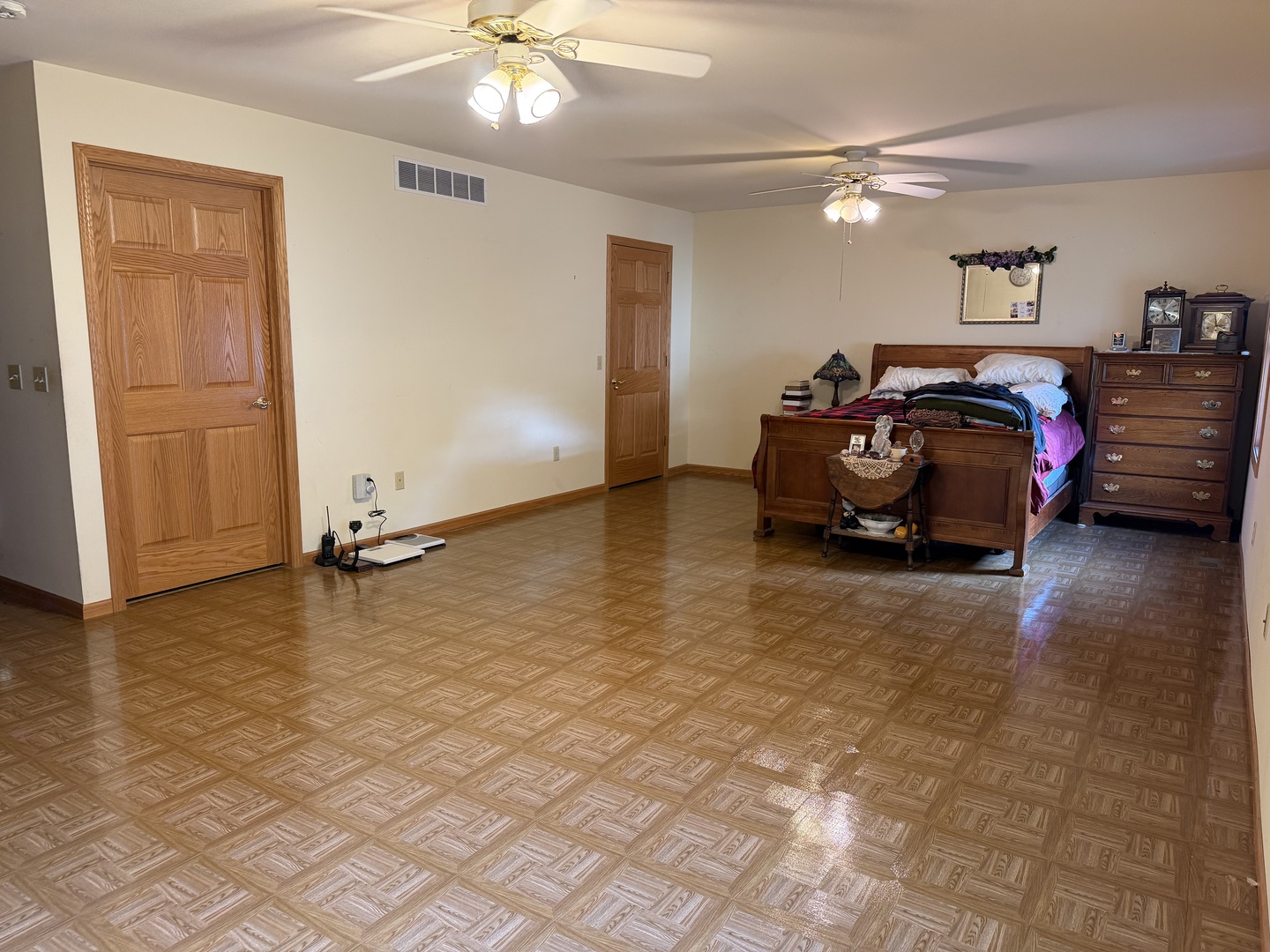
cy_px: 476
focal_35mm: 24
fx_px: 881
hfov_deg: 71.6
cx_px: 635
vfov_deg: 56.8
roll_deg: -0.5
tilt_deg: -10.1
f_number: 1.78
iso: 250
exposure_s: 1/60
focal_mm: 6.76
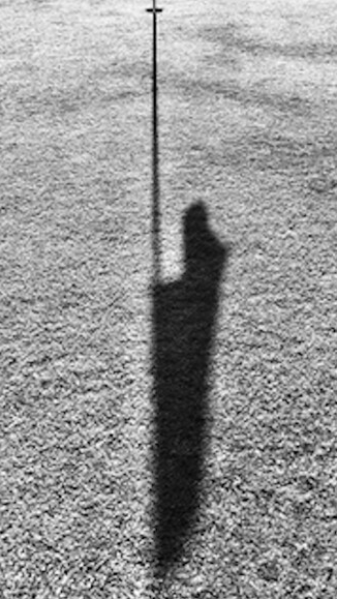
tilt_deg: -41.0
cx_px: 176
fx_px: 508
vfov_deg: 61.0
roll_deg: +0.7
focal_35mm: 32
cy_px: 302
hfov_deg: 36.7
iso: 25
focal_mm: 4.15
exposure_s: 1/712
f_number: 2.2
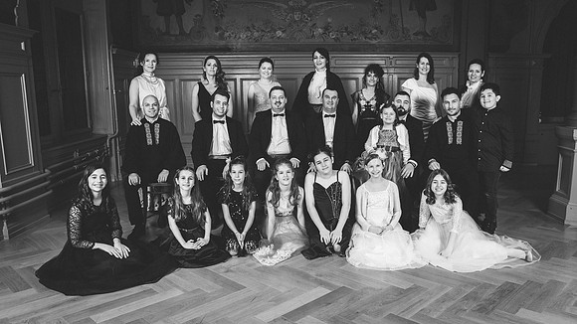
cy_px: 167
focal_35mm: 29
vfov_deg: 39.7
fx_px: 450
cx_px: 321
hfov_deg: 65.2
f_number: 6.3
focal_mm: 24
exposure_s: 1/100
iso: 100
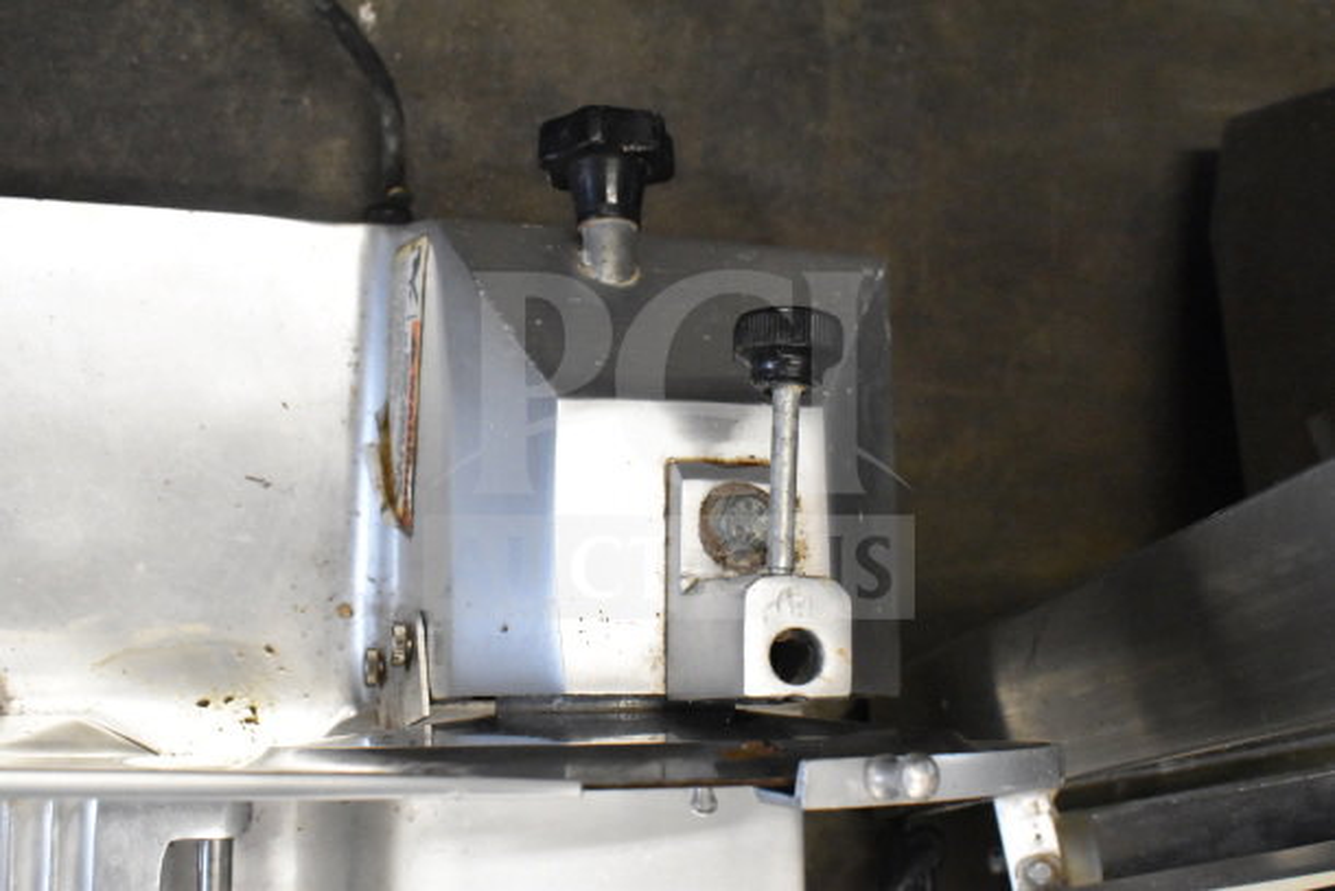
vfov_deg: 35.5
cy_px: 446
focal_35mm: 38
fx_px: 1391
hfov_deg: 51.3
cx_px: 668
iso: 6400
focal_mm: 25
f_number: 6.3
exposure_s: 1/160
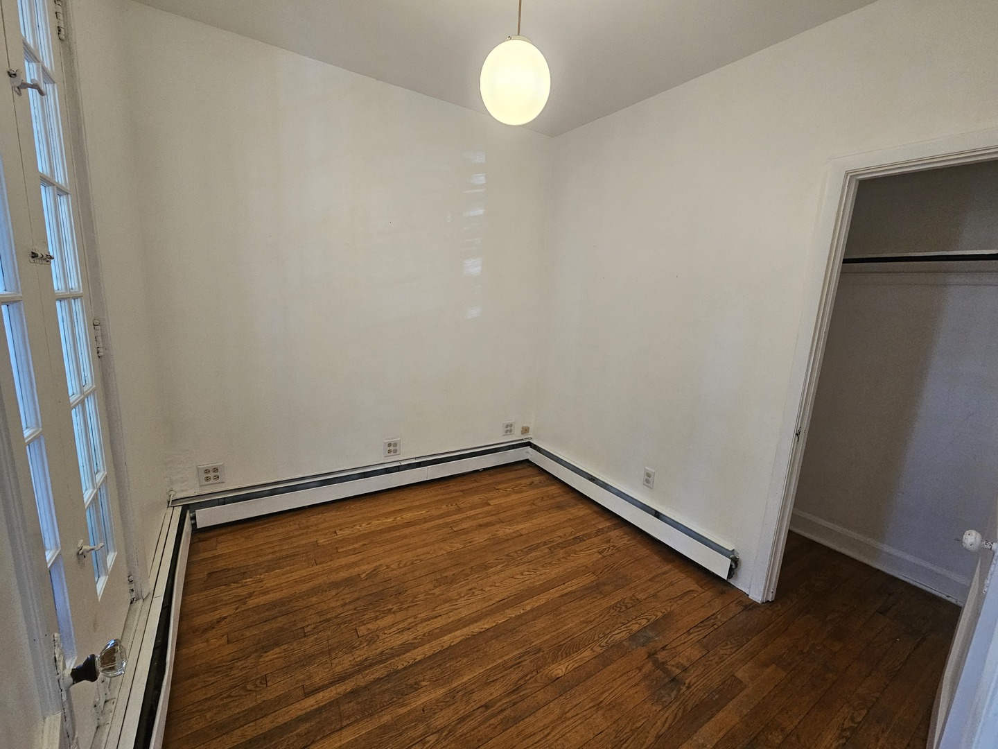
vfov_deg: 89.9
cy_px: 374
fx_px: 375
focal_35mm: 13
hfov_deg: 106.2
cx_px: 499
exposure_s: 1/60
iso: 250
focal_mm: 2.2
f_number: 2.2
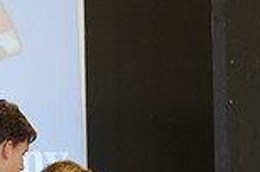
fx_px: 4872
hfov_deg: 3.1
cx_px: 86
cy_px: 320
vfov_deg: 2.0
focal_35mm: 676
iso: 1600
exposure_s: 1/100
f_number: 3.2
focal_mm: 119.2
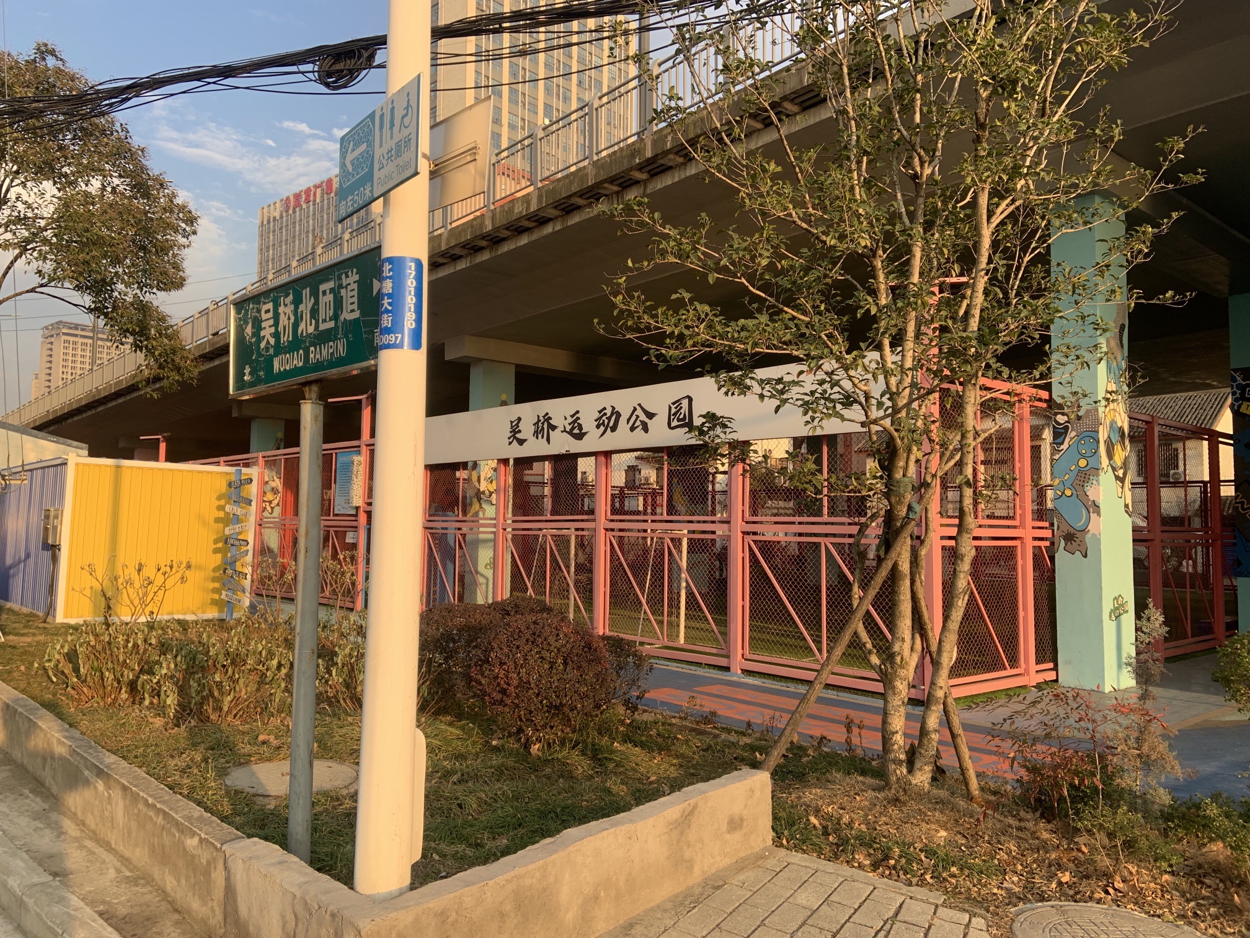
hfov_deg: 67.3
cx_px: 625
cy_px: 469
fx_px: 939
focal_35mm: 26
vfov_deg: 53.1
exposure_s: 1/512
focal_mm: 4.25
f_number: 1.8
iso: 25
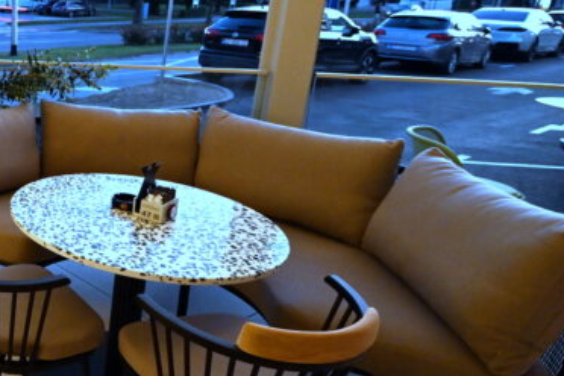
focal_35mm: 33
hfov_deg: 42.0
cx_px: -86
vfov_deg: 39.7
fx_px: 517
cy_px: 142
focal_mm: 12
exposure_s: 1/40
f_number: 4.5
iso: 2000
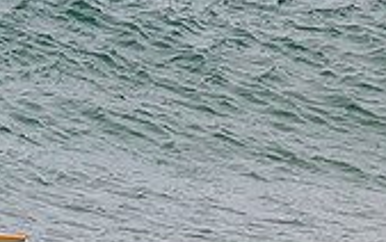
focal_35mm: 3804
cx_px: -320
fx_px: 40057
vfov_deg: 0.3
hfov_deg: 0.6
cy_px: -27
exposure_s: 1/2000
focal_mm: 800
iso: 800
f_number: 11
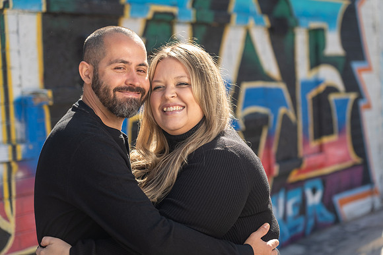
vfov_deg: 14.0
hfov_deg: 20.8
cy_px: 128
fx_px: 1043
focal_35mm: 98
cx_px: 192
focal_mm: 98
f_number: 4
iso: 50
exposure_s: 1/200
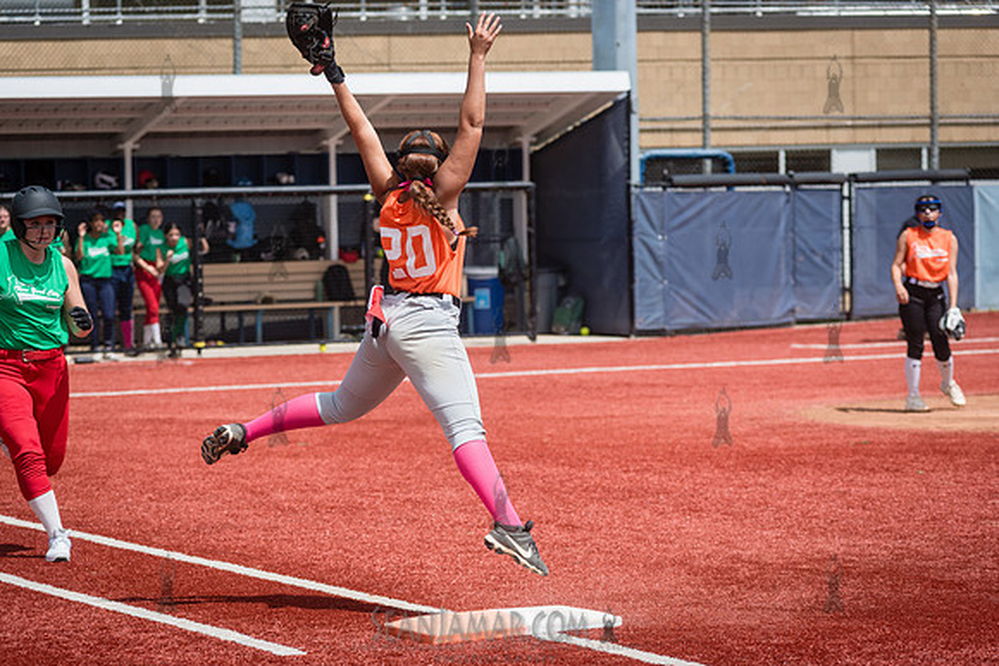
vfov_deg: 11.0
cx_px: 500
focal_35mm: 125
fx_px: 3469
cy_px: 333
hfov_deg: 16.4
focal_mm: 125
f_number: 4.5
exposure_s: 1/3200
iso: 400
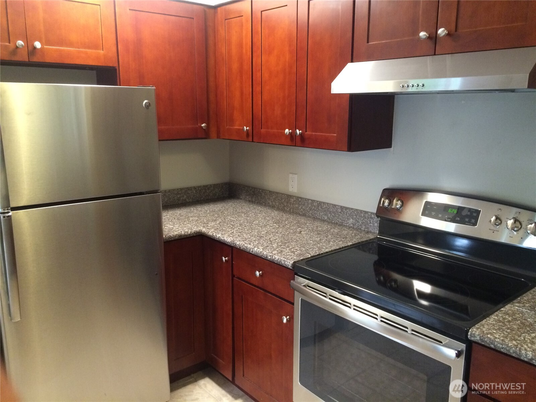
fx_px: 449
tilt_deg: -10.1
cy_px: 201
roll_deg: -0.1
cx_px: 268
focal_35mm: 29
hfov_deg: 61.7
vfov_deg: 48.2
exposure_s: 1/30
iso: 320
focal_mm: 4.15
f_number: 2.2
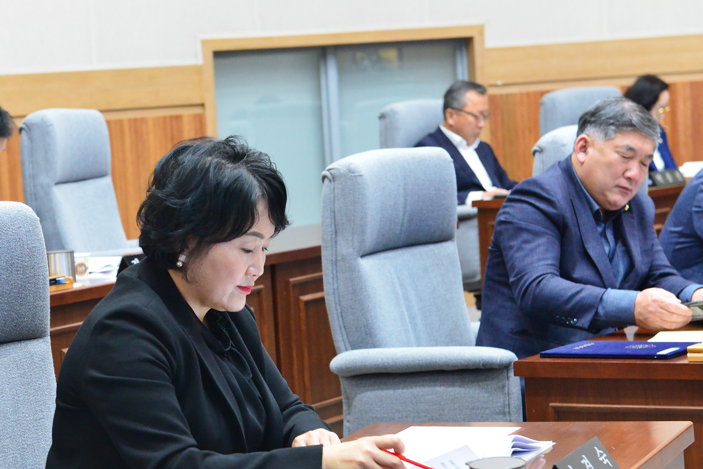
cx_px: 253
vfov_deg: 12.7
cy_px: 288
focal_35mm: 108
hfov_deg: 18.9
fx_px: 2109
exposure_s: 1/100
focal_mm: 70
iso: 5000
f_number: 5.6
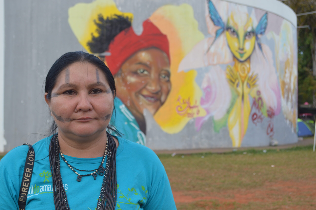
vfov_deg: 23.7
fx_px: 500
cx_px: 158
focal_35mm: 57
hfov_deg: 35.1
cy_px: 105
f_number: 5.6
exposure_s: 1/125
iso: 100
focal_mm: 38
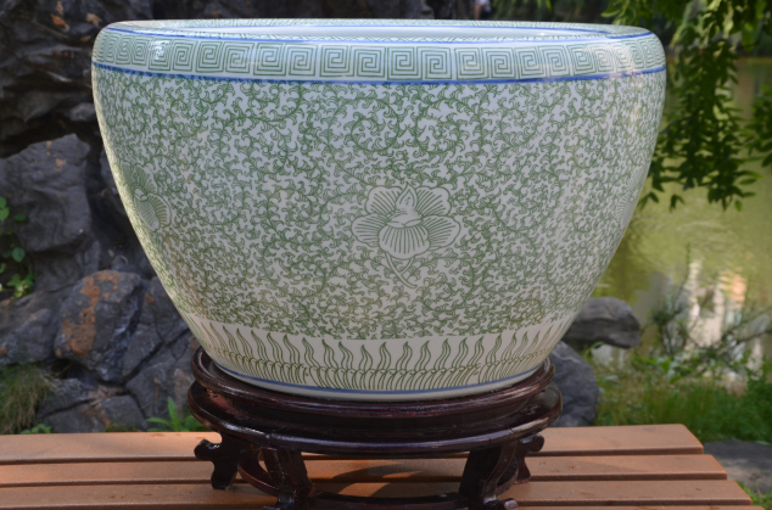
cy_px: 269
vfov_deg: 19.1
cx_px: 386
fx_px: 1518
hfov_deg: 28.5
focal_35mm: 71
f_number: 9
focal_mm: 40
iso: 200
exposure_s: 1/100
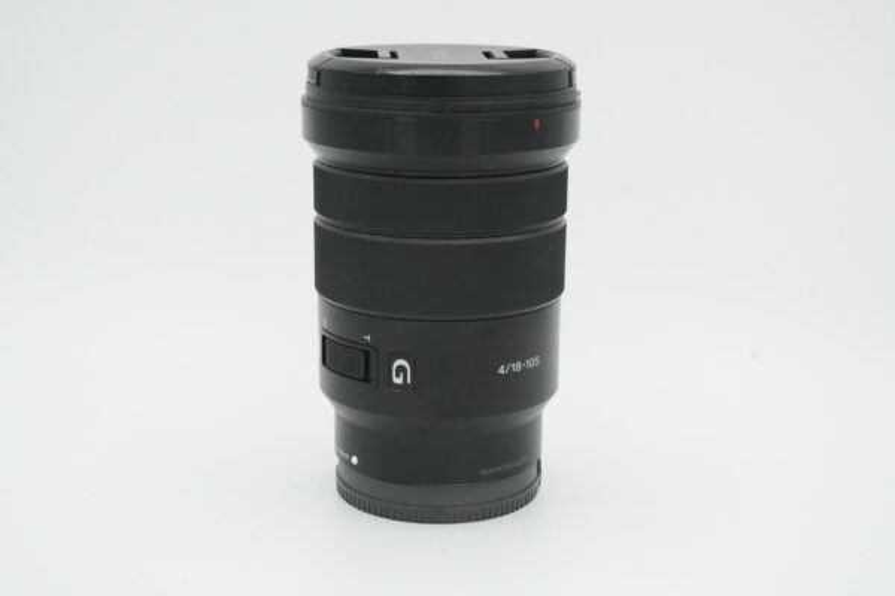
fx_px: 1492
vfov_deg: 22.6
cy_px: 298
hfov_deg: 33.4
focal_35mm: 60
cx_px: 448
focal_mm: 40
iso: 1000
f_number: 13
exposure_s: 1/320
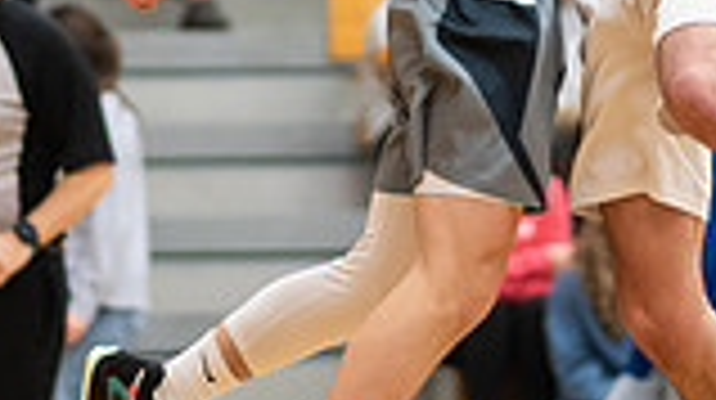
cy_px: -175
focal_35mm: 411
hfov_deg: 5.3
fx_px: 7794
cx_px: 416
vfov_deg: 2.9
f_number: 1.8
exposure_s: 1/1000
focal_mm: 85
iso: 2500
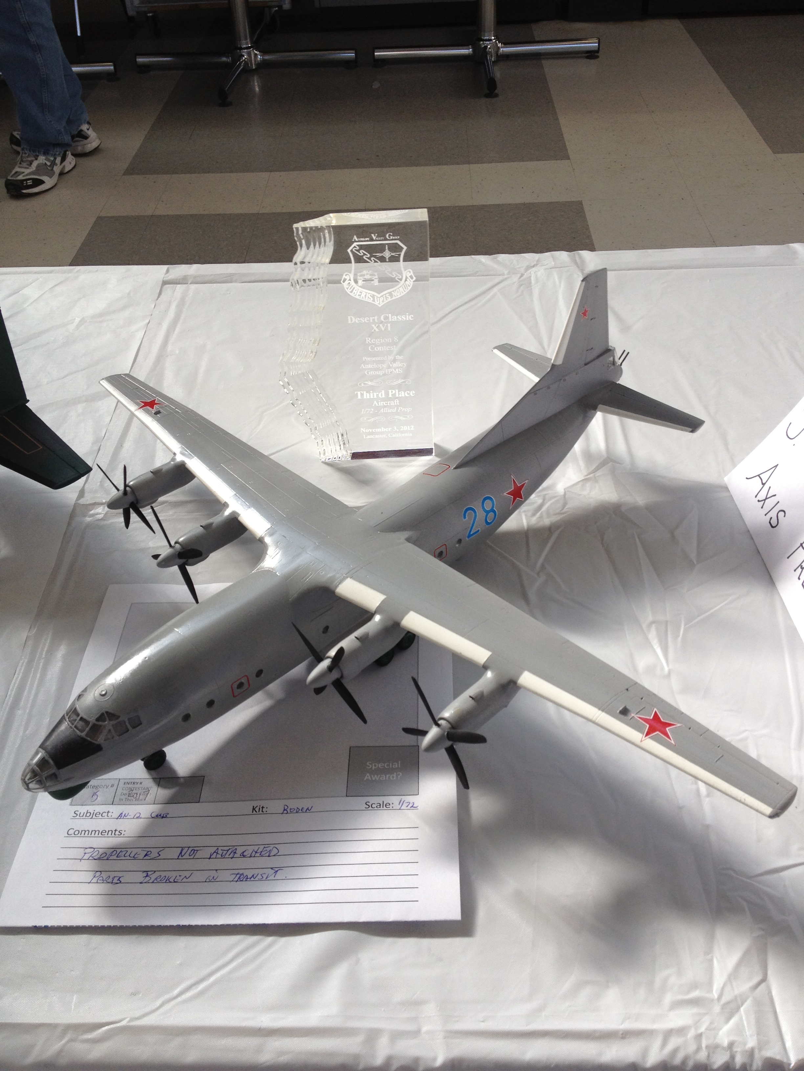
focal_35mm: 35
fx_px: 1084
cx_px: 402
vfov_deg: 52.6
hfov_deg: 40.7
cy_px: 536
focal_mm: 4.28
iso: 64
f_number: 2.4
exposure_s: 1/153
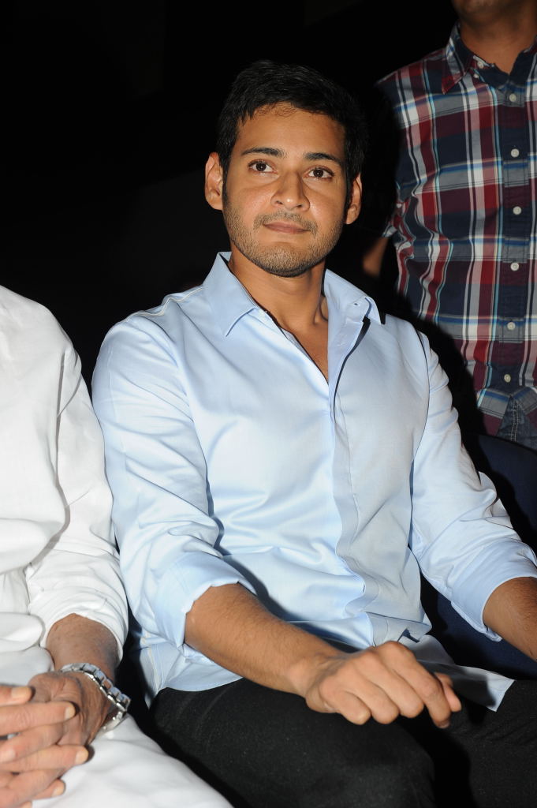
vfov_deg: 27.0
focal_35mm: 75
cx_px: 268
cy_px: 404
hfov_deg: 18.2
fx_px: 1681
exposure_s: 1/125
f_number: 10
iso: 200
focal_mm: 75
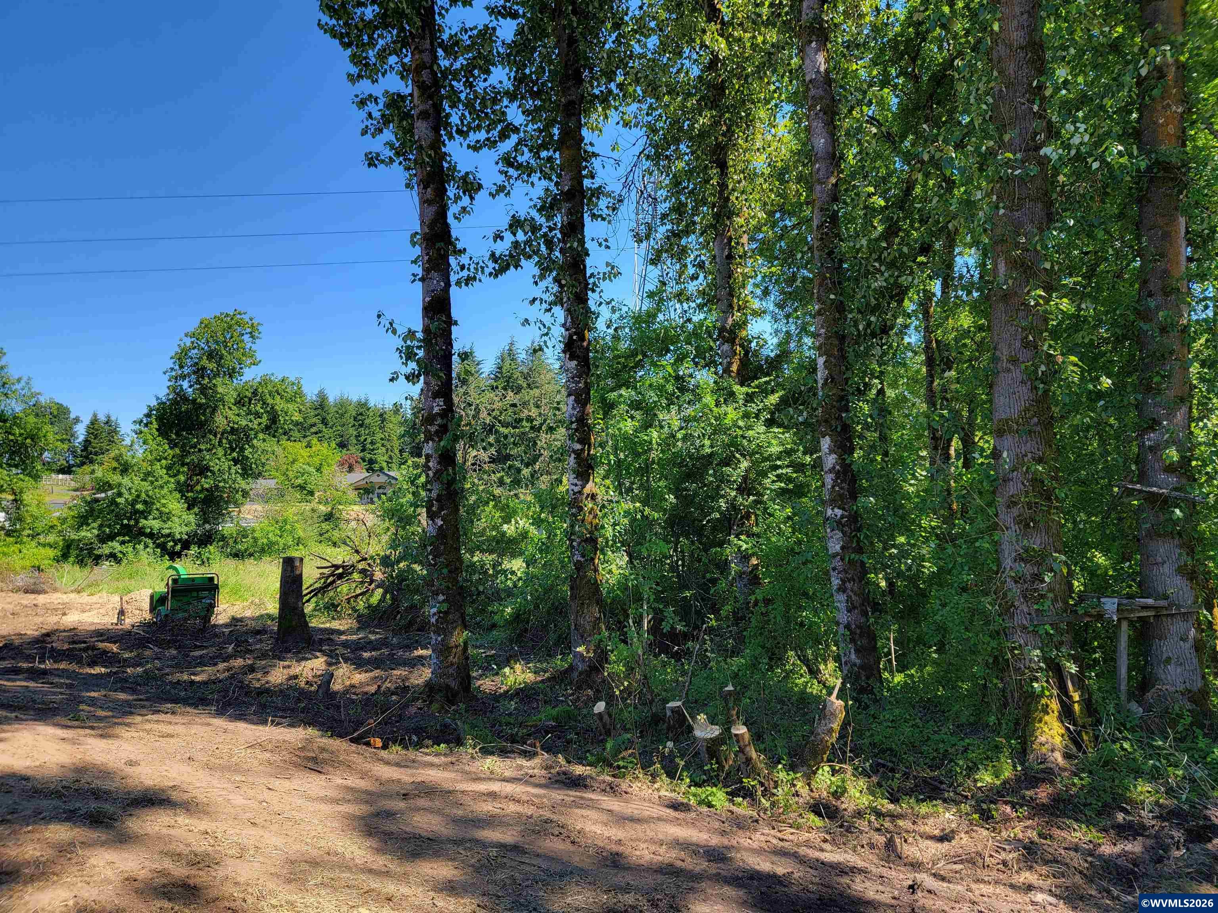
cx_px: 609
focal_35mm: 24
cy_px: 456
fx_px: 844
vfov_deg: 56.8
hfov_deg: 71.6
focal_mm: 6.7
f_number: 1.8
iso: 16
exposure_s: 1/307
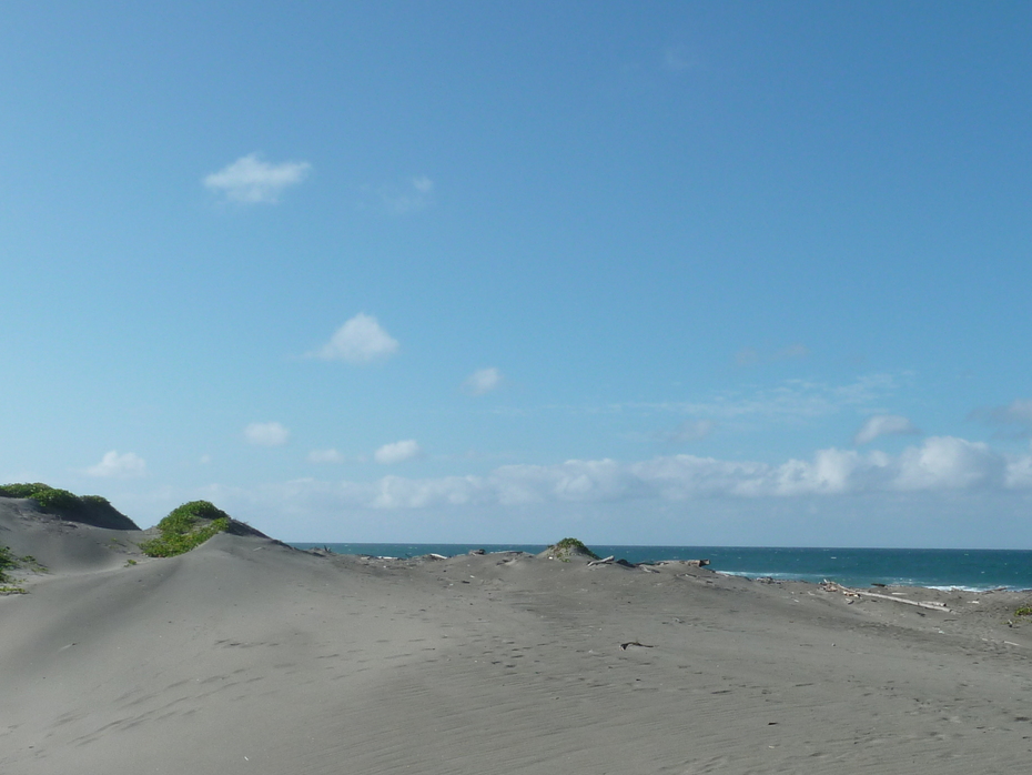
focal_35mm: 43
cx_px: 724
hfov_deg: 43.0
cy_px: 616
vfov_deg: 32.7
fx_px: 1282
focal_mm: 4.1
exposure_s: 1/400
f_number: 5.6
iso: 80
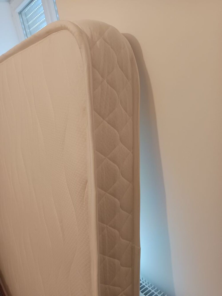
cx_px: 111
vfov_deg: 71.6
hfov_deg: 56.8
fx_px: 205
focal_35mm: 24
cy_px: 148
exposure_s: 1/33.3
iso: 839
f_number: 1.7
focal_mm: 5.31
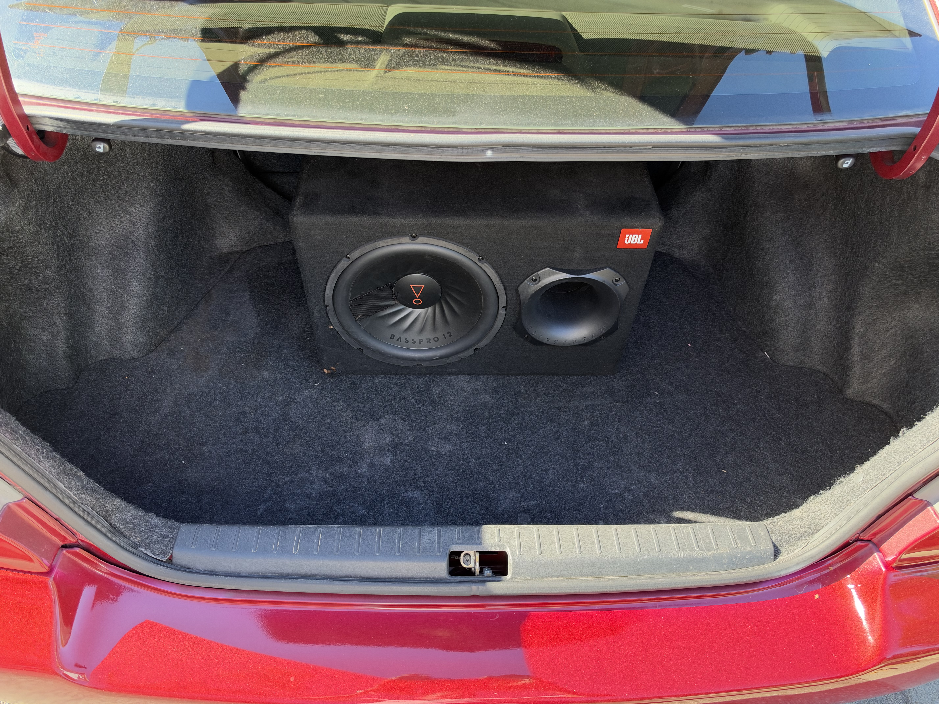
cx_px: 470
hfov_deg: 71.6
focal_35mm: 24
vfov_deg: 56.8
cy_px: 352
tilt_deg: -51.4
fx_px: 651
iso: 160
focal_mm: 6.93
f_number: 1.8
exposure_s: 1/208
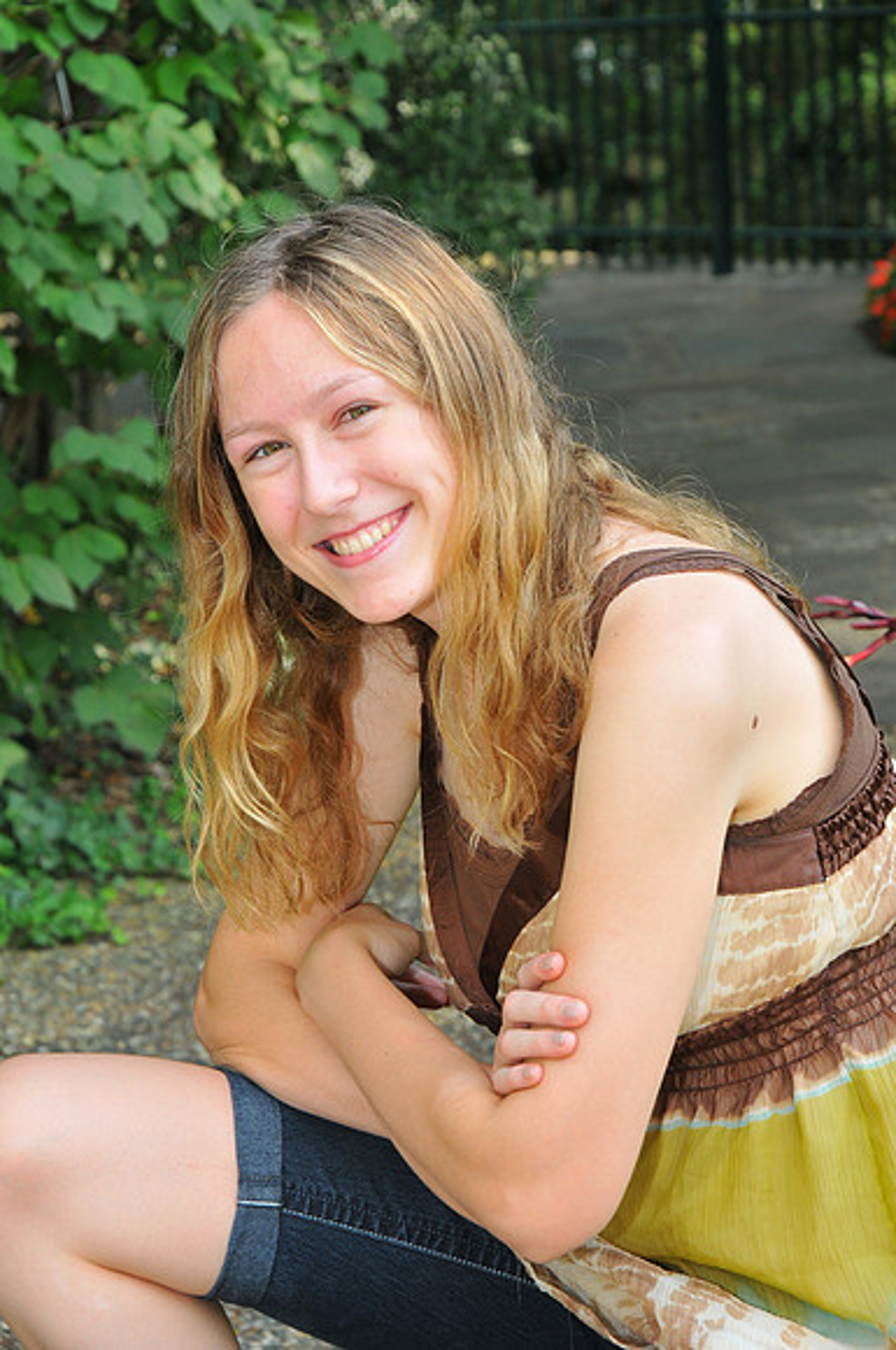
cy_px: 675
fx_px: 3931
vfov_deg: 19.5
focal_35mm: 105
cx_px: 448
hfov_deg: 13.0
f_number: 6.7
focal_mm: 70
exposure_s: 1/180
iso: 400
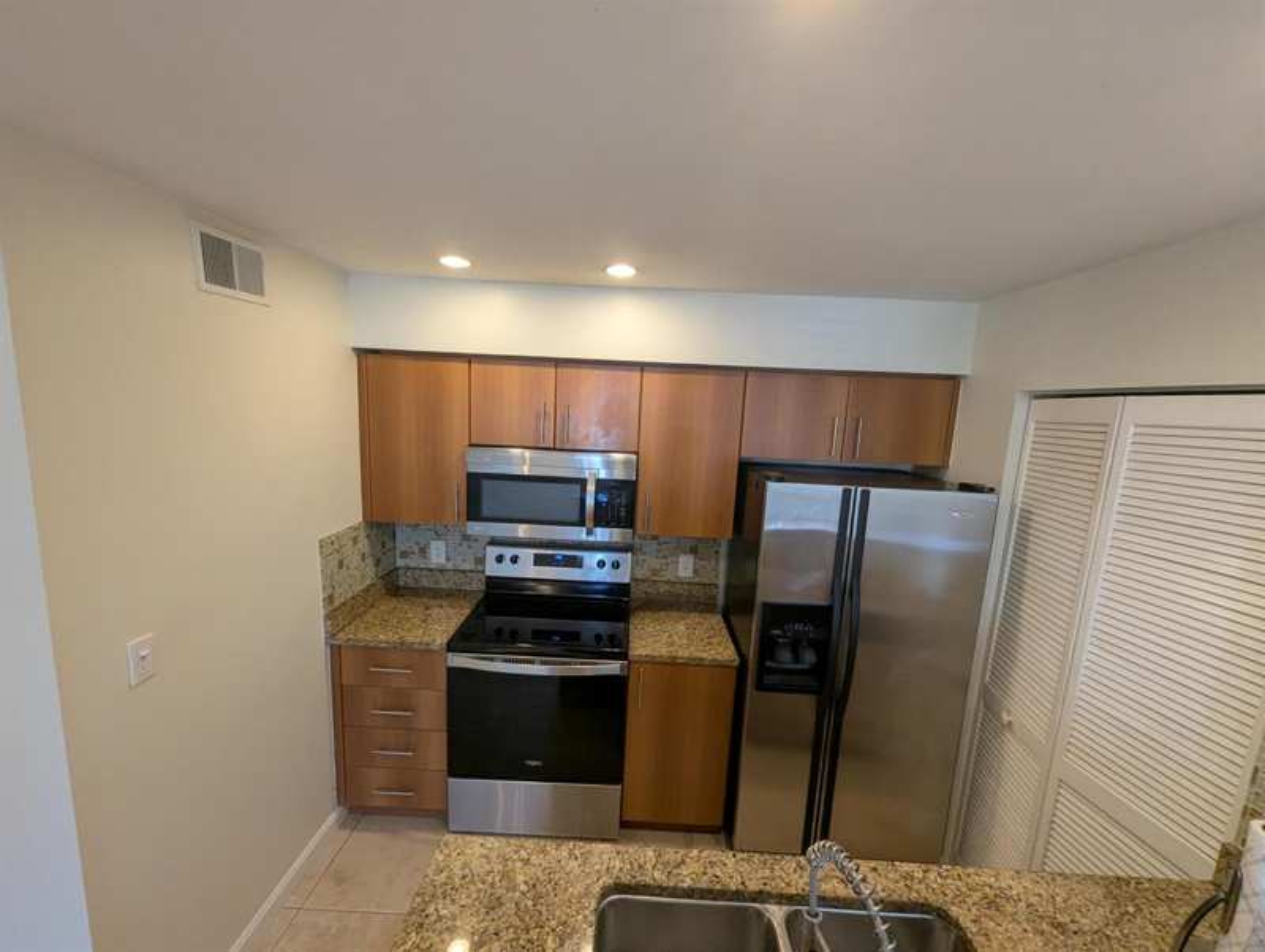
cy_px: 476
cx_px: 632
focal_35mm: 13
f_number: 2.2
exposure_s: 1/40
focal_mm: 1.95
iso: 192
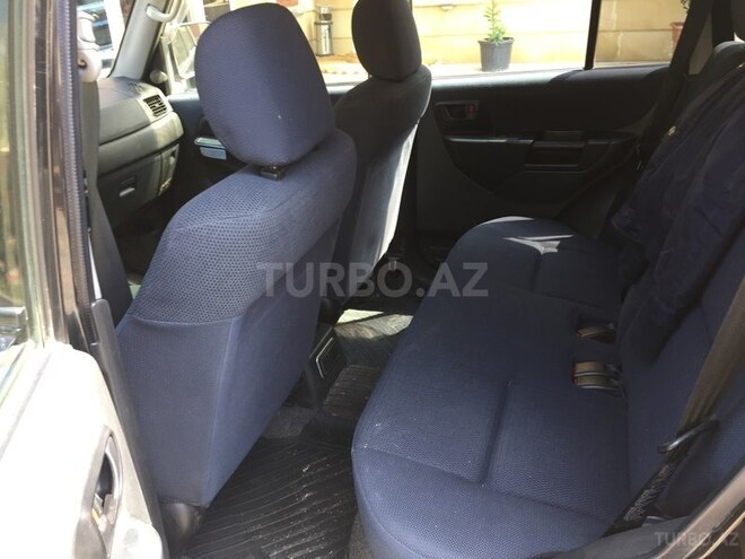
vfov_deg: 48.2
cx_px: 372
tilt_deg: -26.7
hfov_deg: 61.7
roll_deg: +1.5
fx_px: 624
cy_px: 280
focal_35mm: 29
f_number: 2.2
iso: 40
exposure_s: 1/50
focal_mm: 4.15
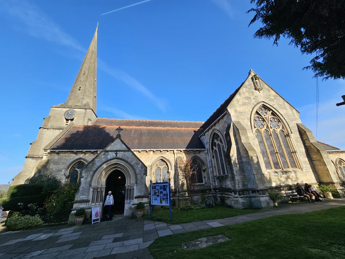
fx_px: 130
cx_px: 172
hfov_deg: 106.2
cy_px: 130
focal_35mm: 13
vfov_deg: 89.9
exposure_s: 1/1311
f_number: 2.2
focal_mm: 2.2
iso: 50
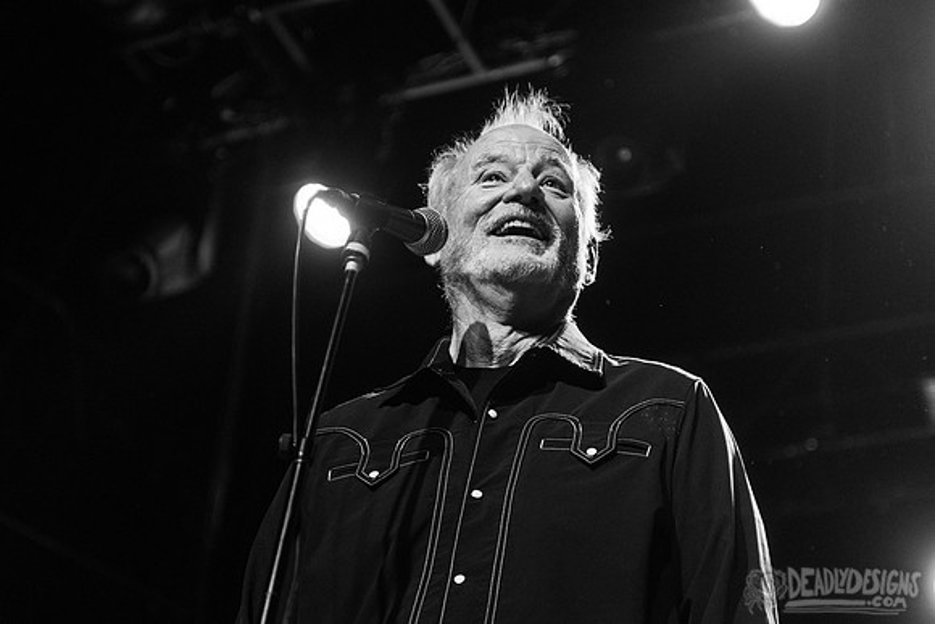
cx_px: 491
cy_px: 323
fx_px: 2191
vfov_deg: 16.2
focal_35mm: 84
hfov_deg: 24.1
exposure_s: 1/400
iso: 2500
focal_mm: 70
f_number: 3.2
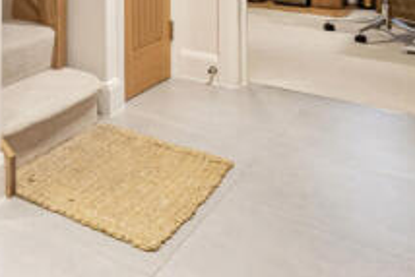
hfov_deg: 29.3
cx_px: -168
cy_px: -104
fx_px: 565
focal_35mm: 49
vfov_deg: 23.6
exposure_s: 1/20
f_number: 8
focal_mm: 16
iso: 1000
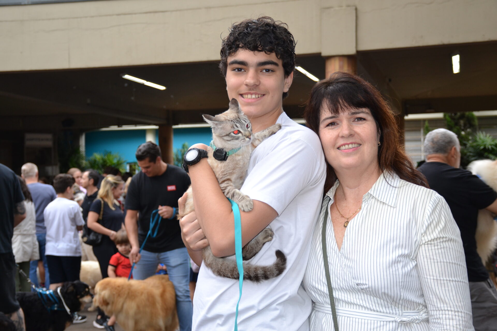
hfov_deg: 37.9
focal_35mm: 52
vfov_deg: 25.8
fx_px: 725
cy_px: 166
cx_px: 248
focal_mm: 35
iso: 400
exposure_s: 1/100
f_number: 4.2
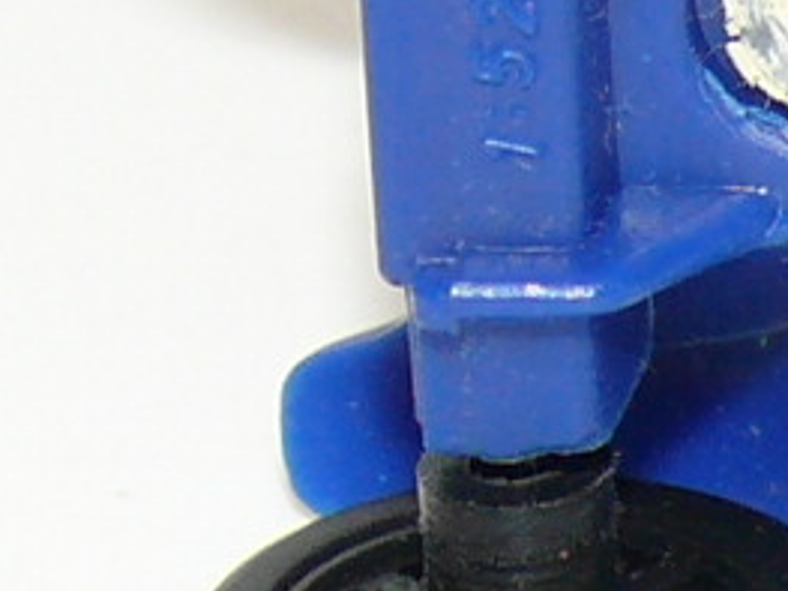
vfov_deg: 2.6
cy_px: -390
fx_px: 13174
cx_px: 1855
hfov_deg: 3.4
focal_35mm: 579
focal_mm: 12.9
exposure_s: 1/30
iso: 100
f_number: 4
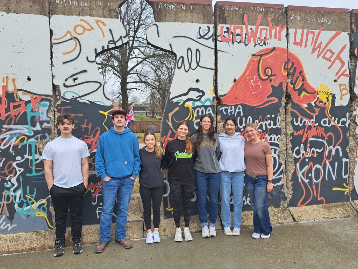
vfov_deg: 56.8
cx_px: 179
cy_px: 134
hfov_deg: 71.6
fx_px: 248
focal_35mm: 24
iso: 50
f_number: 1.8
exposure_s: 1/419
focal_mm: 5.23
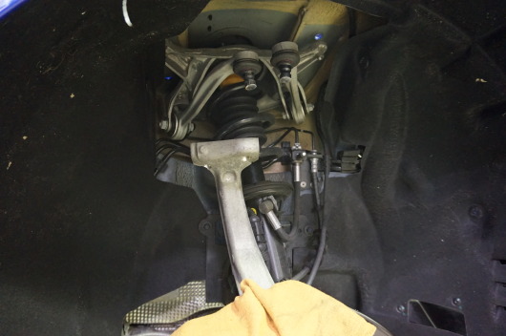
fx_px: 337
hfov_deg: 73.8
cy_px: 168
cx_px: 253
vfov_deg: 53.0
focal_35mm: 24
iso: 3200
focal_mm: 16
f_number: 3.5
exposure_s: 1/20
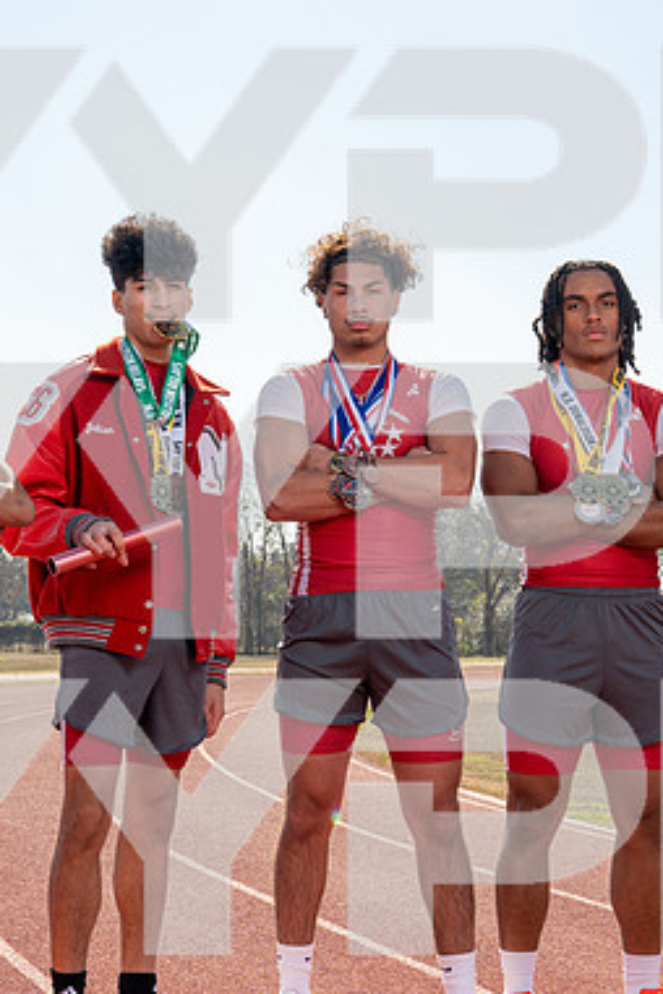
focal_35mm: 64
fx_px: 1768
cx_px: 305
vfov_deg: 31.4
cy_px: 502
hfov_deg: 21.2
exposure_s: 1/200
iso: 125
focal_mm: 42
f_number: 9
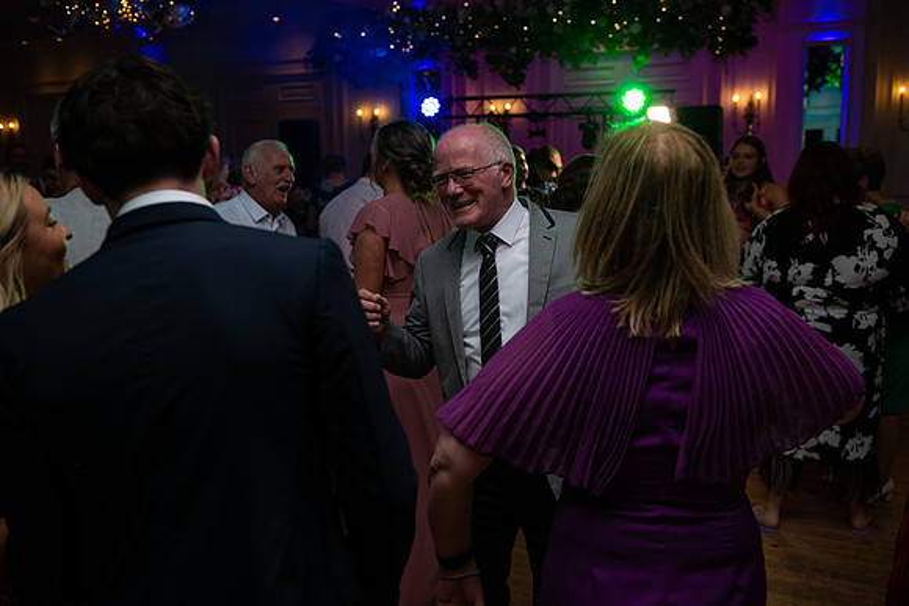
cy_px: 303
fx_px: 909
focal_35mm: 36
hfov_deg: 53.1
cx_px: 454
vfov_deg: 36.9
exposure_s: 1/160
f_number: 3.5
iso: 640
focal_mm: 36
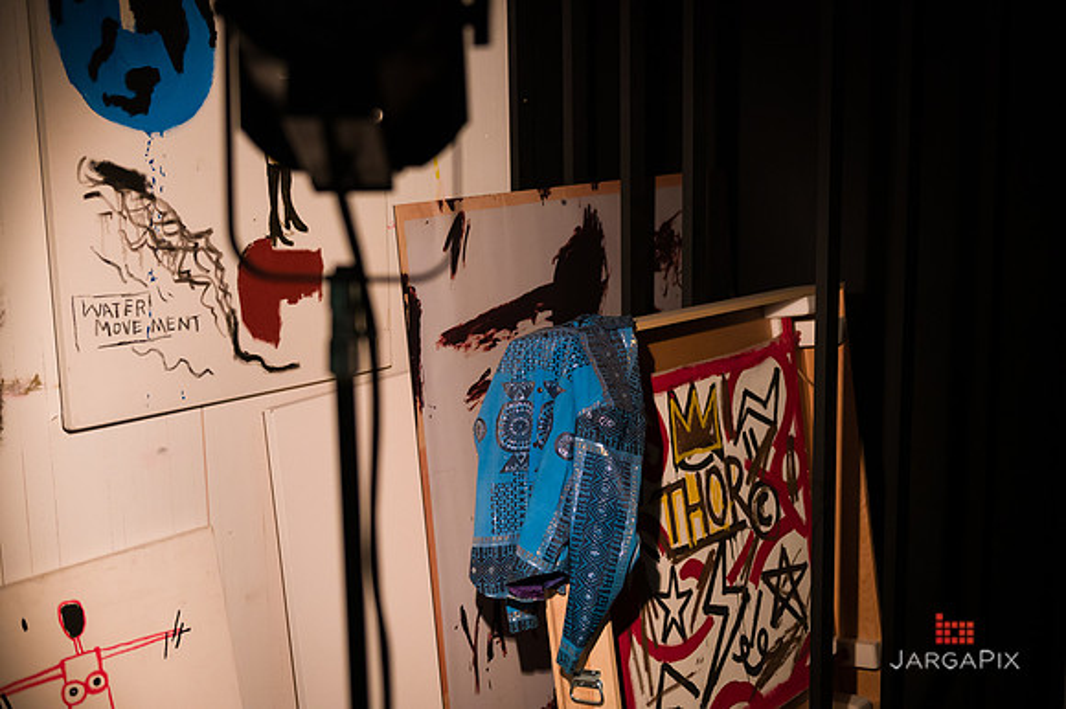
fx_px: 1184
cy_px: 354
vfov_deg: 33.4
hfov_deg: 48.5
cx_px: 533
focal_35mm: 40
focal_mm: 40
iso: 3200
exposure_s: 1/500
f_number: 3.2
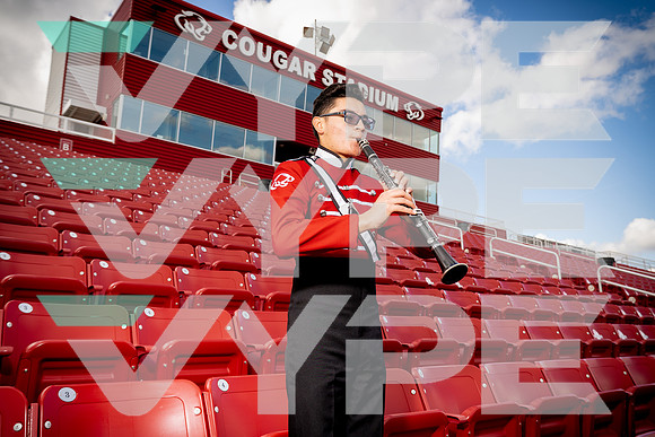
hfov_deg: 63.6
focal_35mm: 29
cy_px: 218
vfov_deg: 45.0
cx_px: 328
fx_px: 528
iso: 100
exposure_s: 1/250
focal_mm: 29
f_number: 5
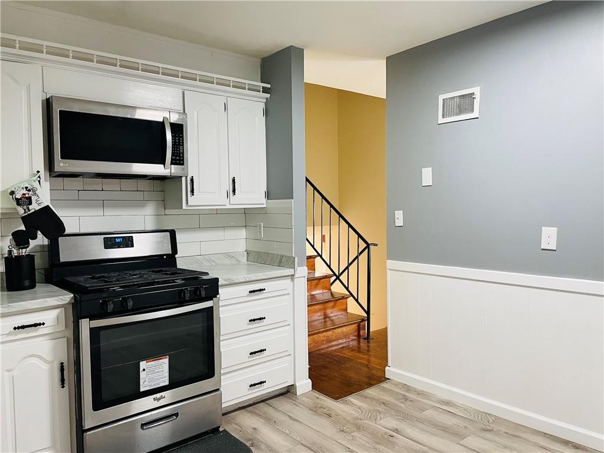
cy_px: 226
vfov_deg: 53.1
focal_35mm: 26
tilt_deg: -2.1
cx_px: 302
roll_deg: +1.1
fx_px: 454
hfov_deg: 67.3
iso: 160
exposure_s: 1/60
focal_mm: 4.2
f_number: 1.6
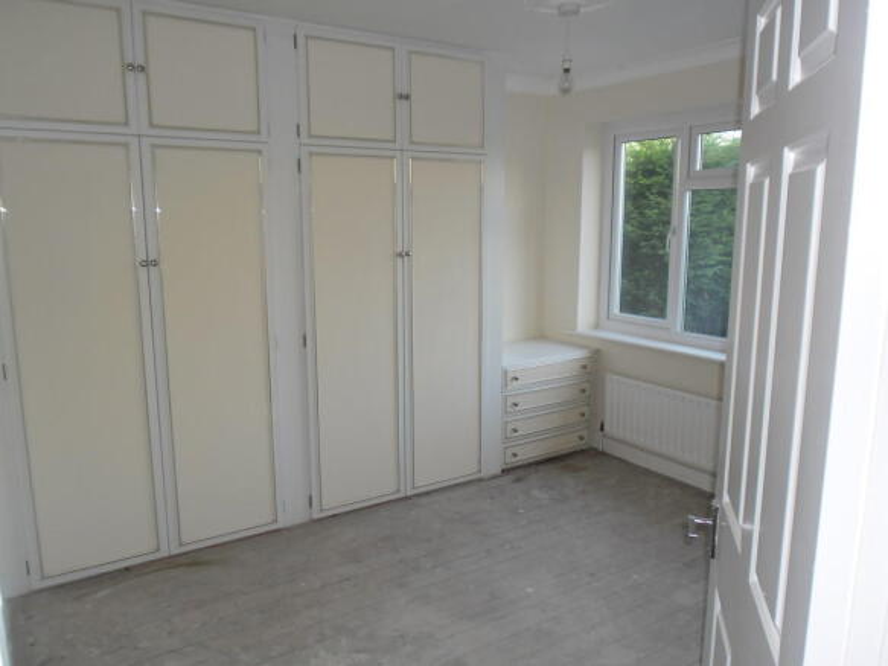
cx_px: 444
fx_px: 692
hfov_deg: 65.3
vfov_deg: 51.3
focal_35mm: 27
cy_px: 333
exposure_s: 1/45
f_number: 2.9
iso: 80
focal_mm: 4.8
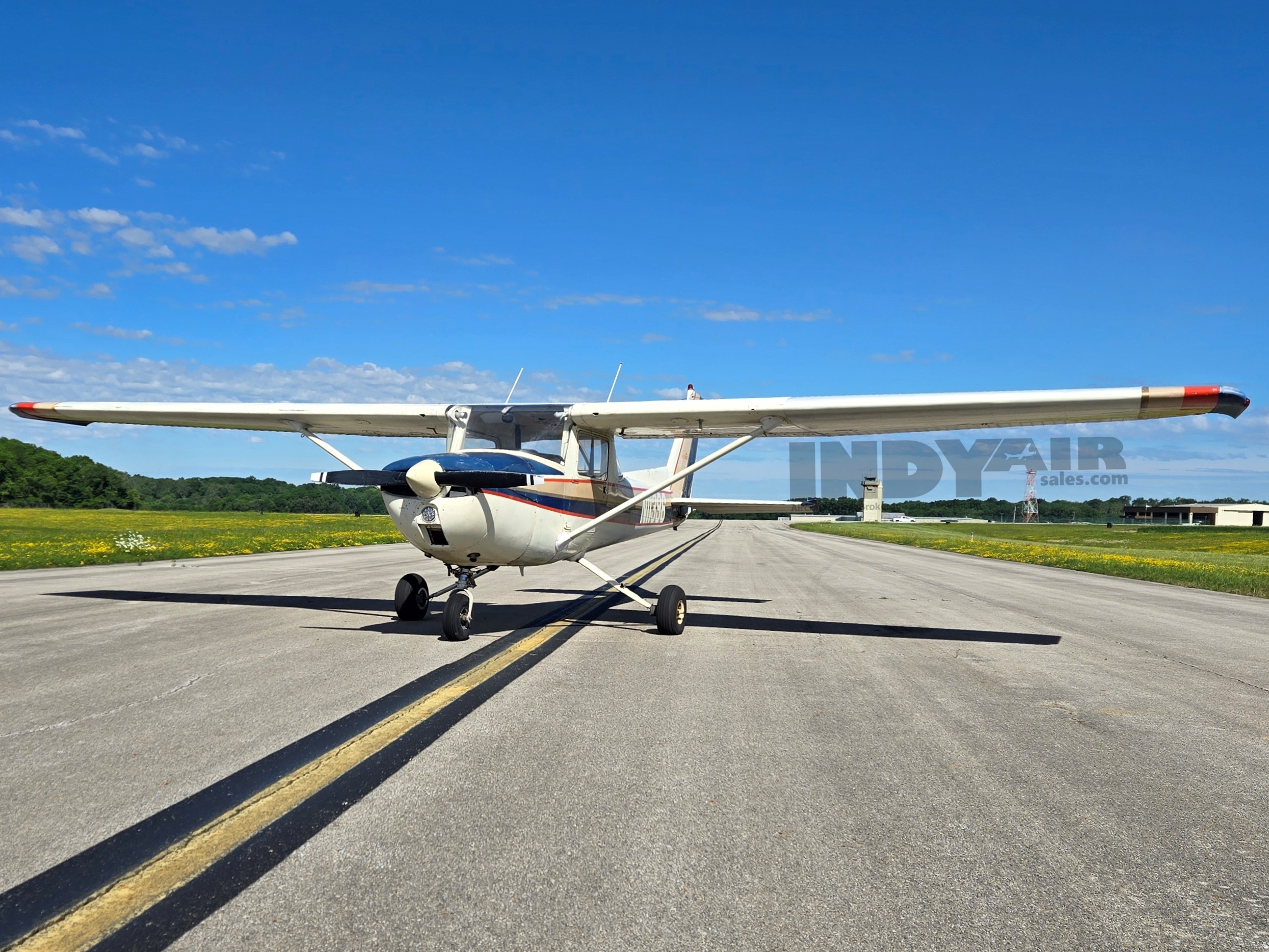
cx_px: 634
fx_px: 843
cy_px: 476
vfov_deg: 58.9
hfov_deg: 73.9
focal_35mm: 23
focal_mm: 5.4
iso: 25
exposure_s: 1/2767
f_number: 1.8
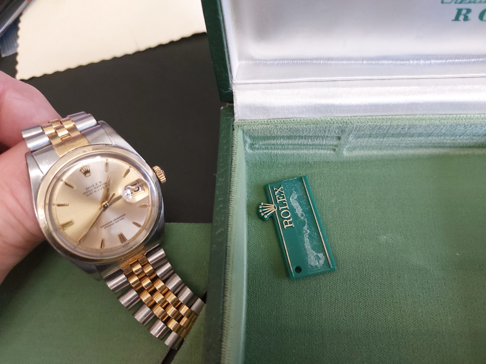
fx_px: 351
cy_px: 182
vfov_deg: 54.9
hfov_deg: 69.4
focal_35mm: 25
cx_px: 243
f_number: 1.8
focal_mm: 5.23
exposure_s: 1/100
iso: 320
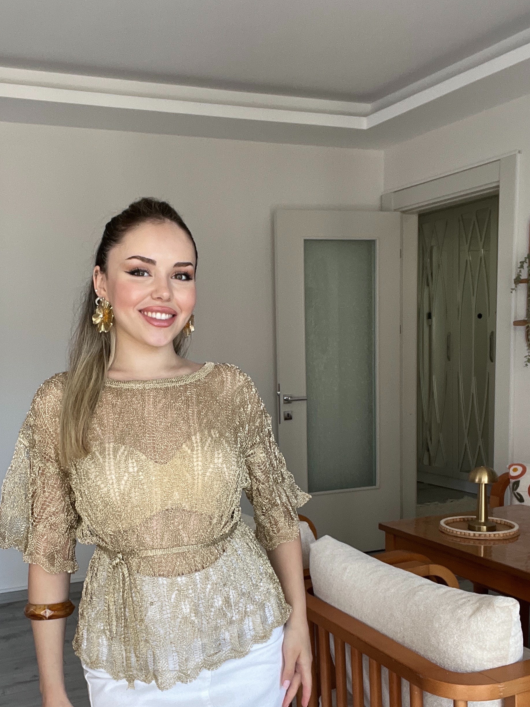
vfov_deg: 48.5
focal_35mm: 38
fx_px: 776
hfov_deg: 37.5
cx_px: 196
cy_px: 444
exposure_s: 1/121
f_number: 2.2
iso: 80
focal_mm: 2.71
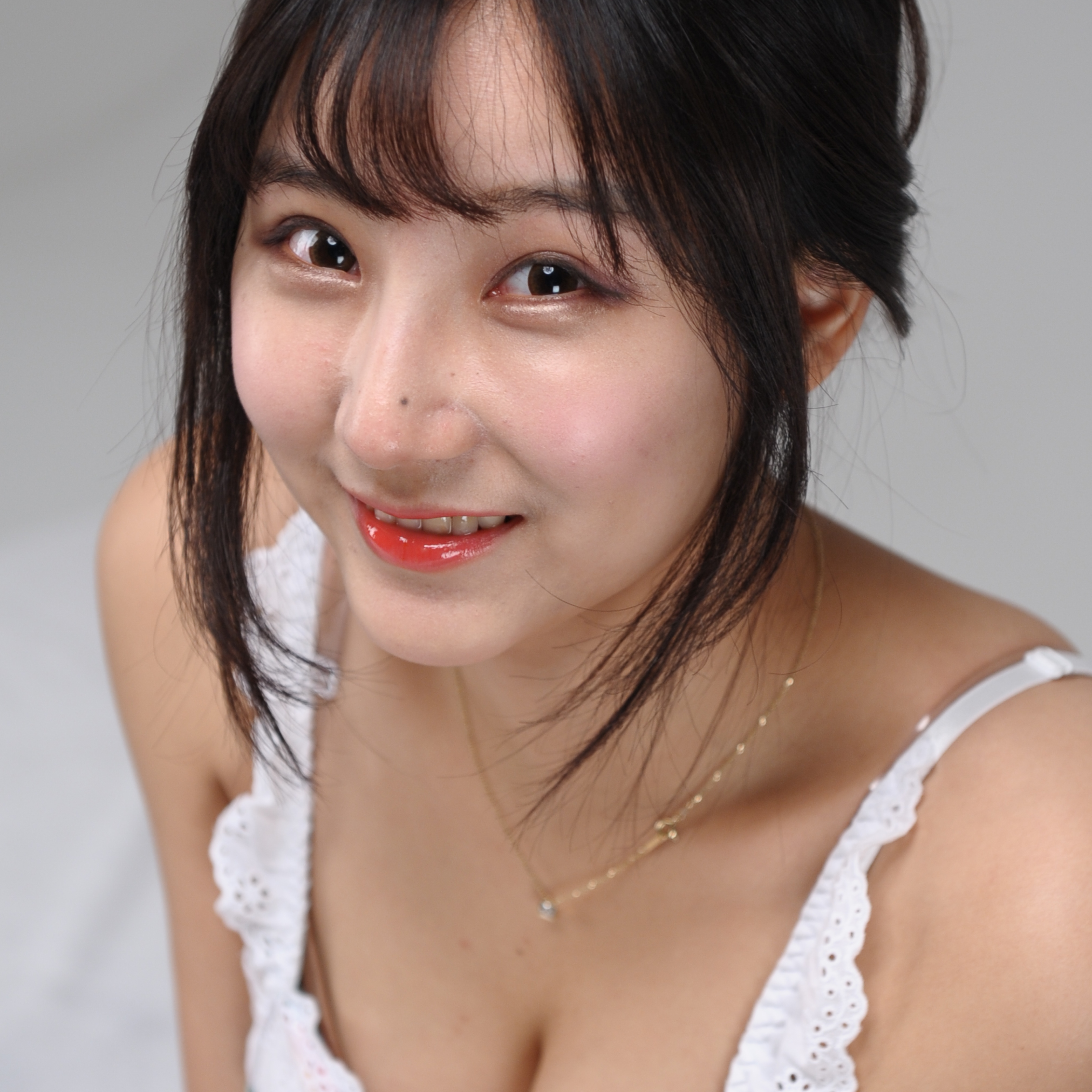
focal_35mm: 125
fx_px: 4461
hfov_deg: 14.0
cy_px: 636
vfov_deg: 13.9
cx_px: 585
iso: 400
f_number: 4
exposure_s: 1/125
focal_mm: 70
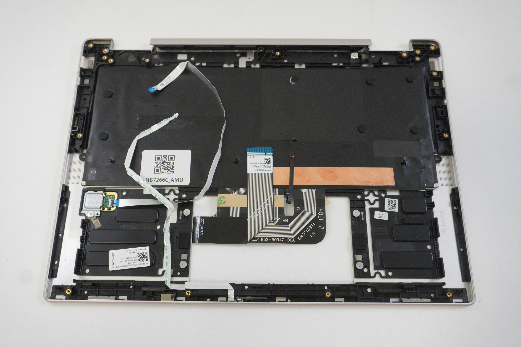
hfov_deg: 59.5
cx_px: 260
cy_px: 174
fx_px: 455
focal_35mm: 32
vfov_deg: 41.6
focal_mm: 21
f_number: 5.6
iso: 1600
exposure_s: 1/100
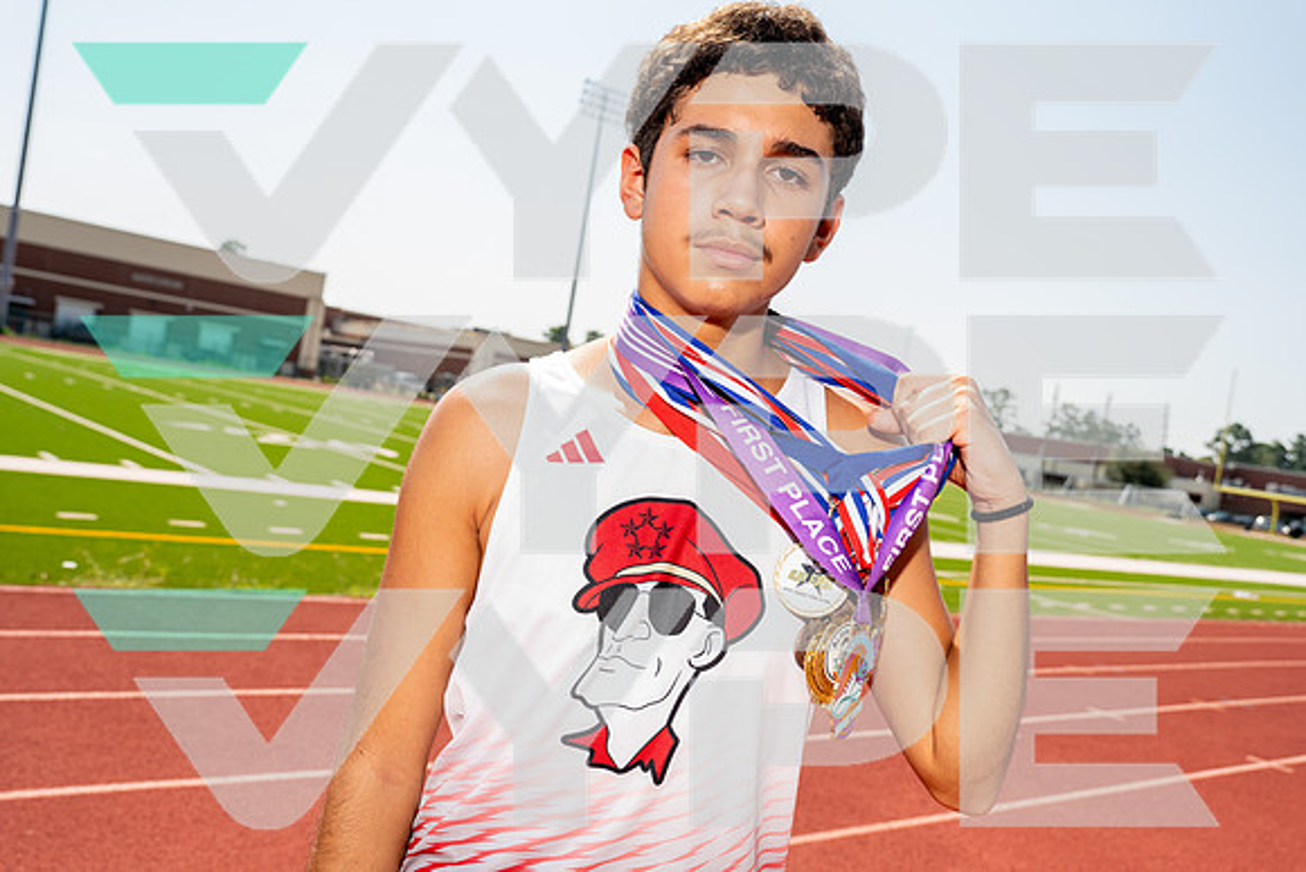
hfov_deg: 56.6
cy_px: 436
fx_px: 1212
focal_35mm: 33
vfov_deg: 39.5
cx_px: 653
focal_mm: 32
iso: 100
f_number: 5.6
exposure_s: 1/250
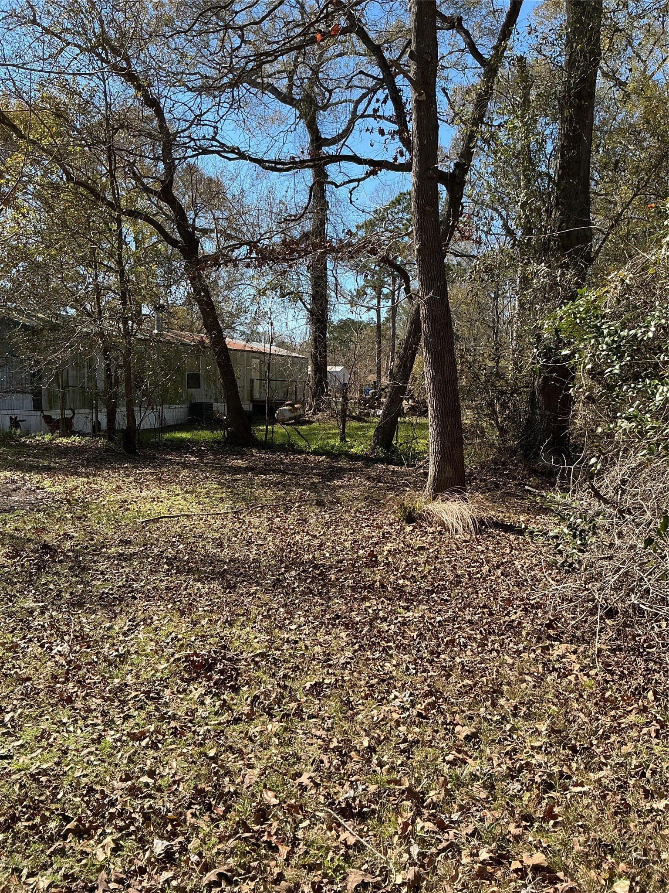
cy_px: 446
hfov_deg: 48.2
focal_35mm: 29
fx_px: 747
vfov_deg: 61.7
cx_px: 334
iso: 25
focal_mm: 3
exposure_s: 1/816
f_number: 1.8
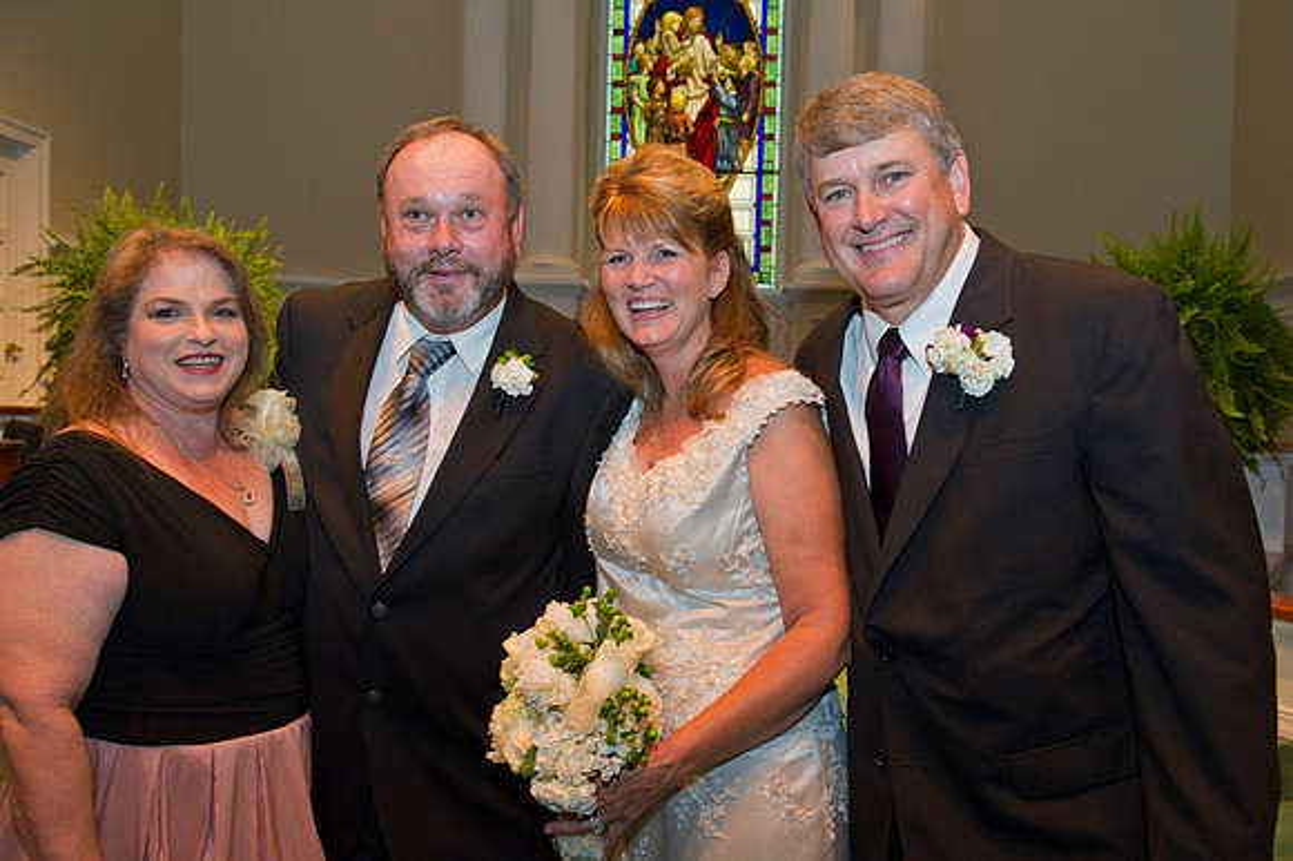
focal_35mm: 32
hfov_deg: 58.7
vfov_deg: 41.1
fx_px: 1149
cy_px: 430
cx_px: 646
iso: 1600
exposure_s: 1/60
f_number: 5
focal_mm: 32
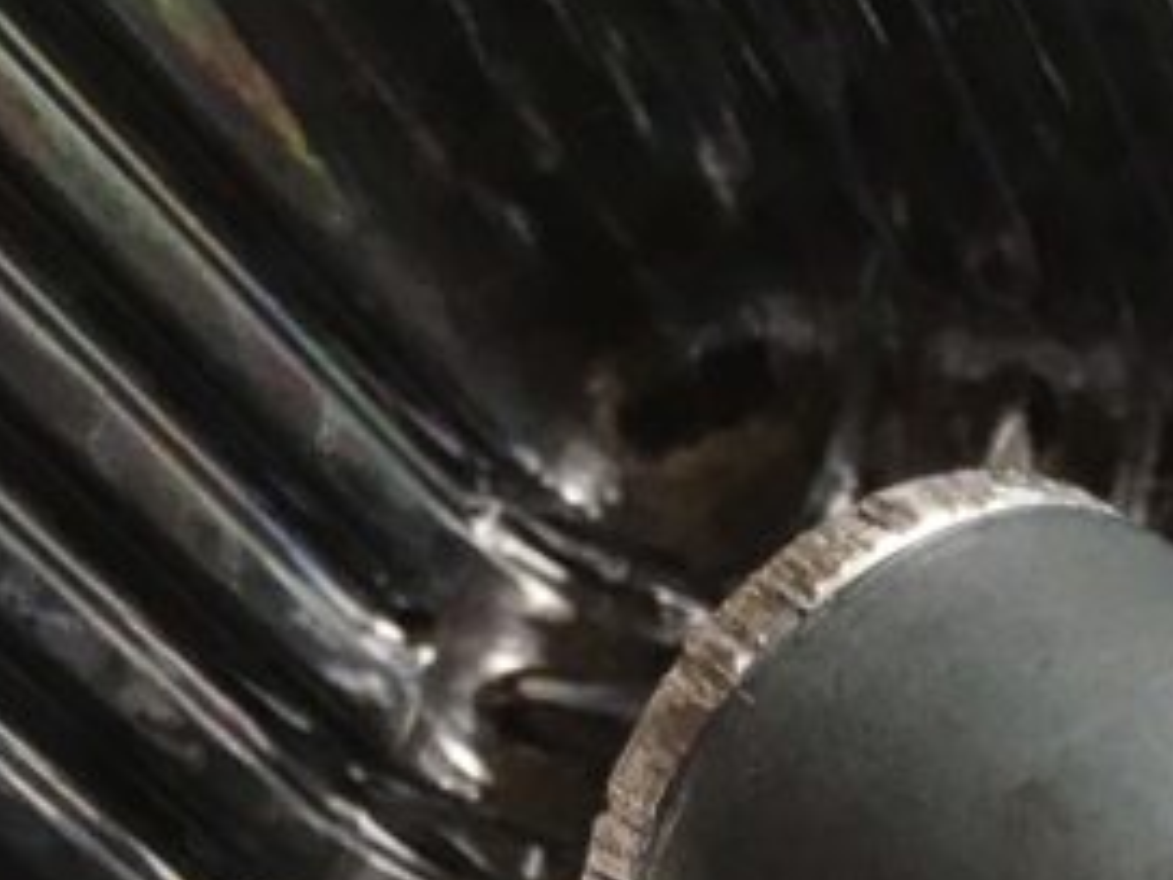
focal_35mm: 109
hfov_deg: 15.5
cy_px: 1078
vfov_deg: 13.2
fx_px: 3694
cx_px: 2100
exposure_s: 1/30
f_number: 2.2
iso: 25
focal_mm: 4.15
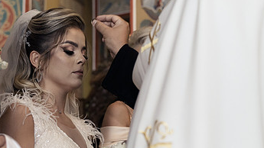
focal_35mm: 91
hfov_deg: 23.4
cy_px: 112
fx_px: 637
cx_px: 129
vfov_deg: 13.2
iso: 800
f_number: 2.8
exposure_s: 1/100
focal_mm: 45
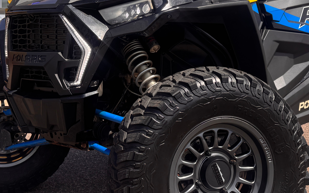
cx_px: 178
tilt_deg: +0.1
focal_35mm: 57
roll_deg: -0.2
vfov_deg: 22.6
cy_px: 51
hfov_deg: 35.6
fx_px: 480
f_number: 1.78
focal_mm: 6.76
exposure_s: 1/3413
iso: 80
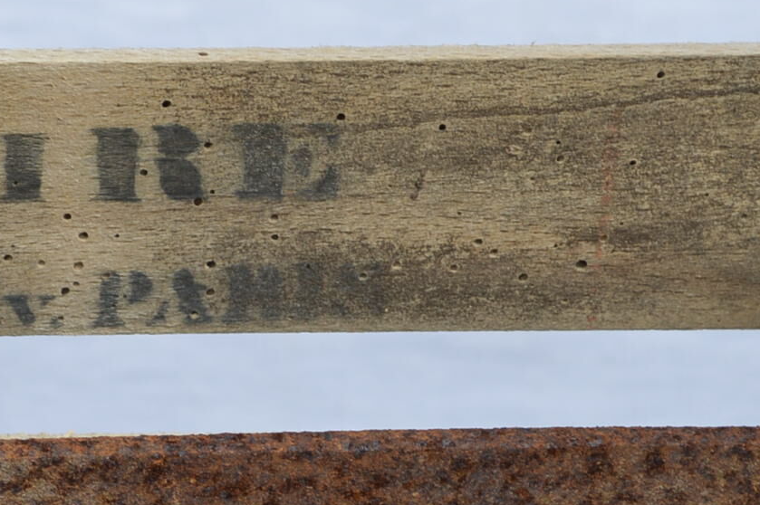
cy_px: 24
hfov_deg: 6.9
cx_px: -123
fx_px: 6239
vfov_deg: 4.6
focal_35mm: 296
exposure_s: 1/200
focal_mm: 55
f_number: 7.1
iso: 100
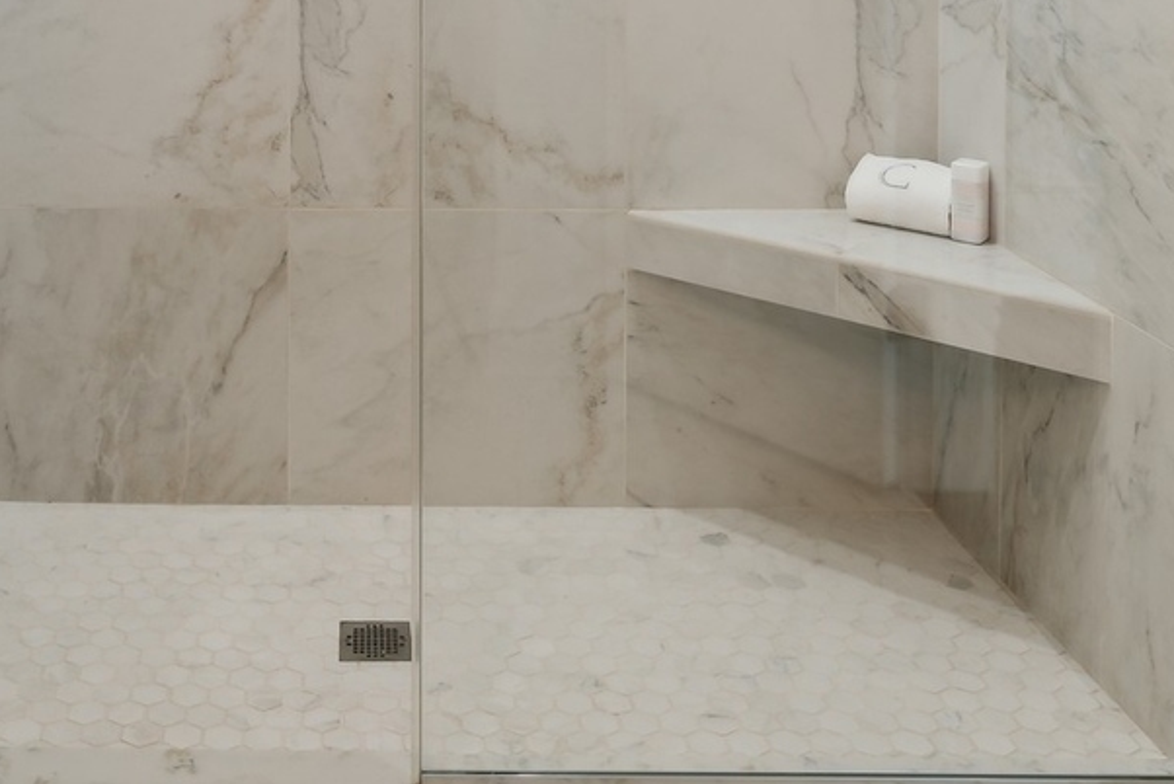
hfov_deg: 44.1
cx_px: 309
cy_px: -160
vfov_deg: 27.4
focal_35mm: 43
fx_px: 1403
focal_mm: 16
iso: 320
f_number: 8
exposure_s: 1.3
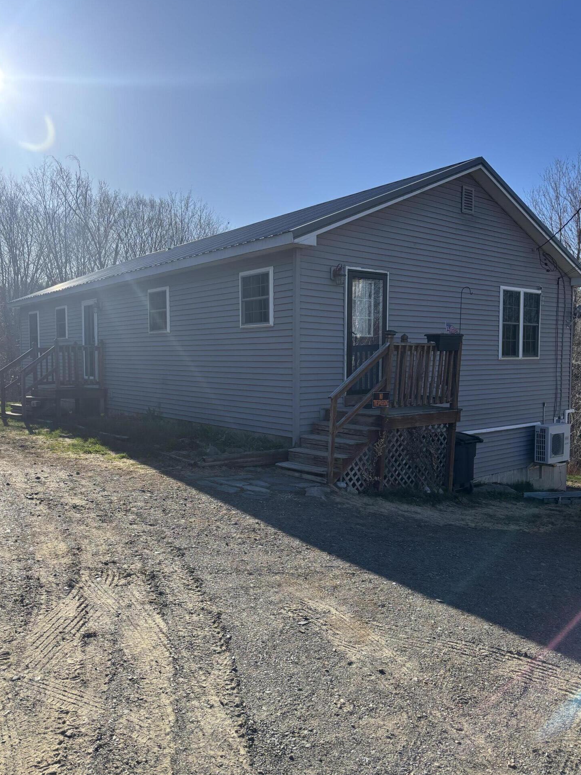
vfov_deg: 65.3
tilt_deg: -3.2
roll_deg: -0.7
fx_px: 604
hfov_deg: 51.3
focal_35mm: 27
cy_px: 390
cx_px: 287
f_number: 1.6
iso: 50
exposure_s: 1/3021
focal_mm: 5.96
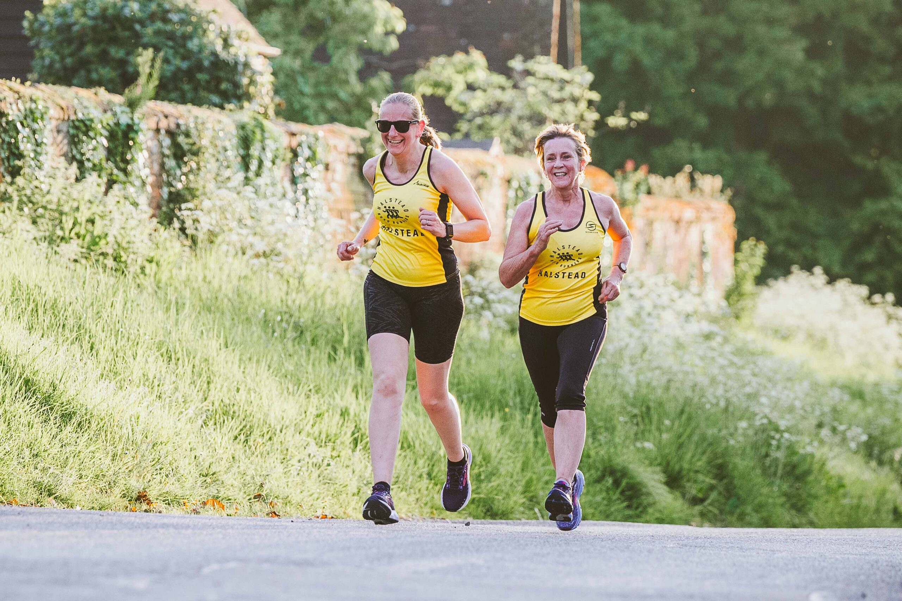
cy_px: 300
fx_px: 6189
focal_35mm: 247
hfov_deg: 8.3
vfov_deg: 5.6
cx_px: 451
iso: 500
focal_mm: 165
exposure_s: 1/1250
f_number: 3.5
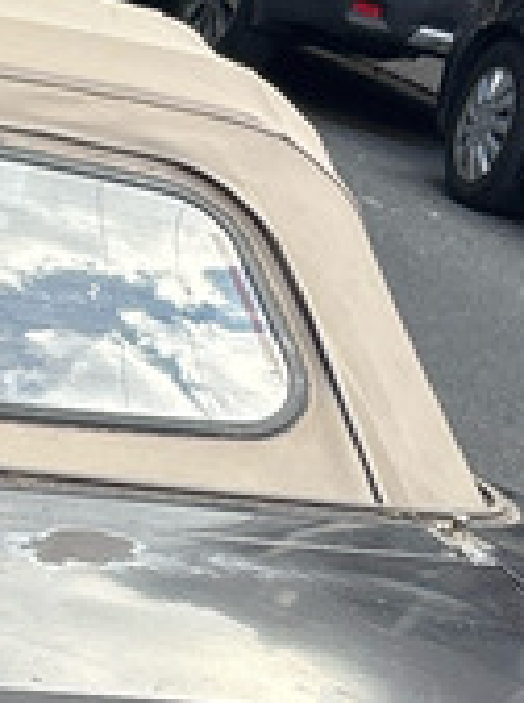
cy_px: 416
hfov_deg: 7.9
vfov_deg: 10.7
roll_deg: -12.8
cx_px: -67
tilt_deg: -12.1
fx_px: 3748
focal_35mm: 185
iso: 50
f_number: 1.6
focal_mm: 5.96
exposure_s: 1/393
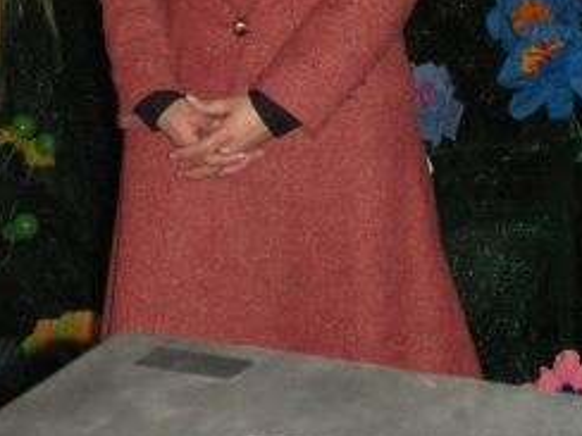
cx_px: 241
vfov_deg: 13.5
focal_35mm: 106
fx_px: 1782
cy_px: -108
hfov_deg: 18.5
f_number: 3.5
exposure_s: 1/40
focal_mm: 7.7
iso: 160
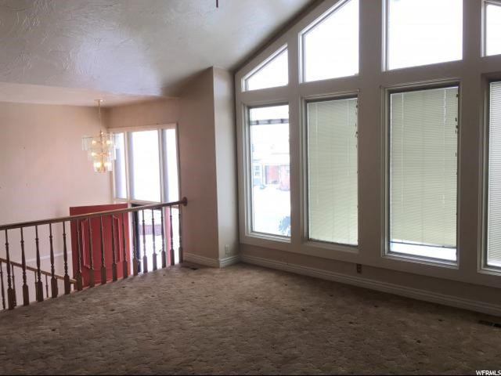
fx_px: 420
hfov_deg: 61.7
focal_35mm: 29
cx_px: 250
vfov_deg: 48.2
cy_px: 188
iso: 40
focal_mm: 4.15
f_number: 2.2
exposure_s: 1/120
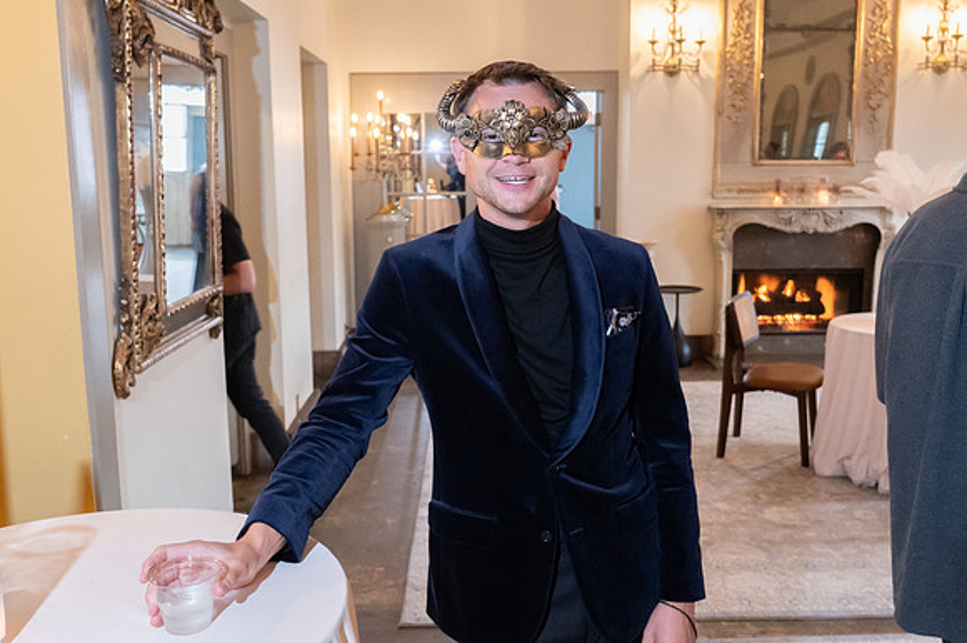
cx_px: 484
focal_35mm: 36
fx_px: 966
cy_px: 322
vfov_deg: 36.8
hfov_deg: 53.2
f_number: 5
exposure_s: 1/80
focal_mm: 24
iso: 2500
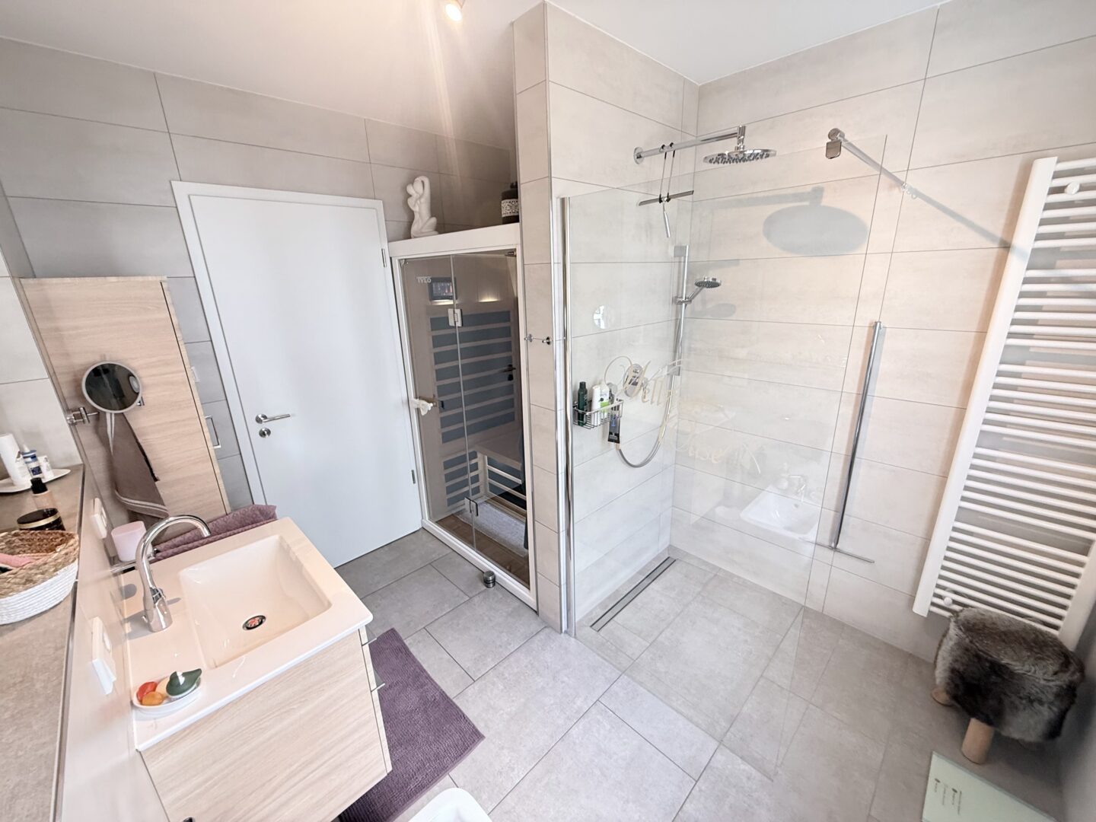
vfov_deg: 85.7
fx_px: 443
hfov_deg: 102.1
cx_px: 548
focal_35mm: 14
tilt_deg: -16.1
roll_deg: +2.0
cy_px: 411
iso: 200
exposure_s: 1/50
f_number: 2.2
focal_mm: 2.22
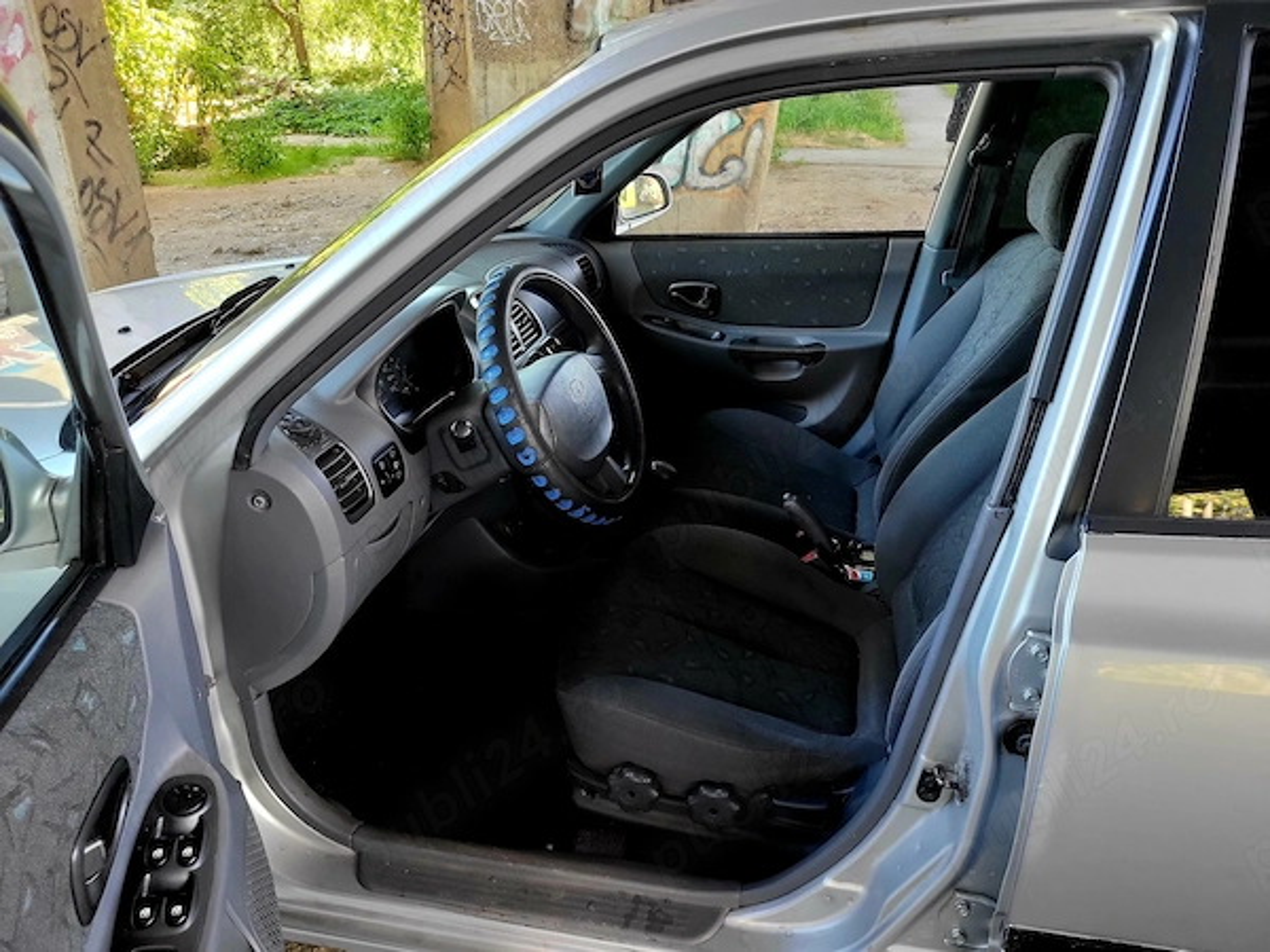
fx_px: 954
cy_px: 476
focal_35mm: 26
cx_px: 635
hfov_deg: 67.3
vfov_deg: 53.1
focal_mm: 5.4
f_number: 1.8
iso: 200
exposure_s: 1/101
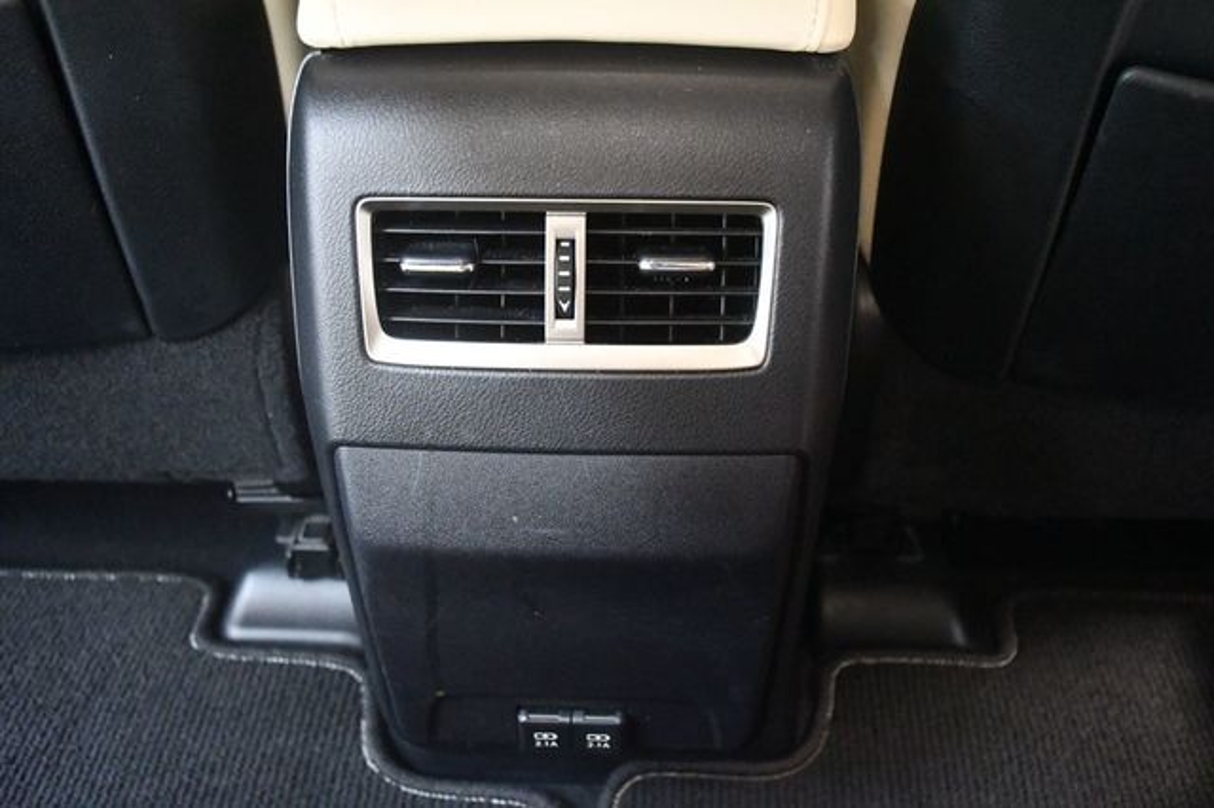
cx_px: 607
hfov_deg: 49.6
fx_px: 1314
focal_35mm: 39
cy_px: 404
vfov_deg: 34.2
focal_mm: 26
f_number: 3.8
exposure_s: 1/50
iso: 12800
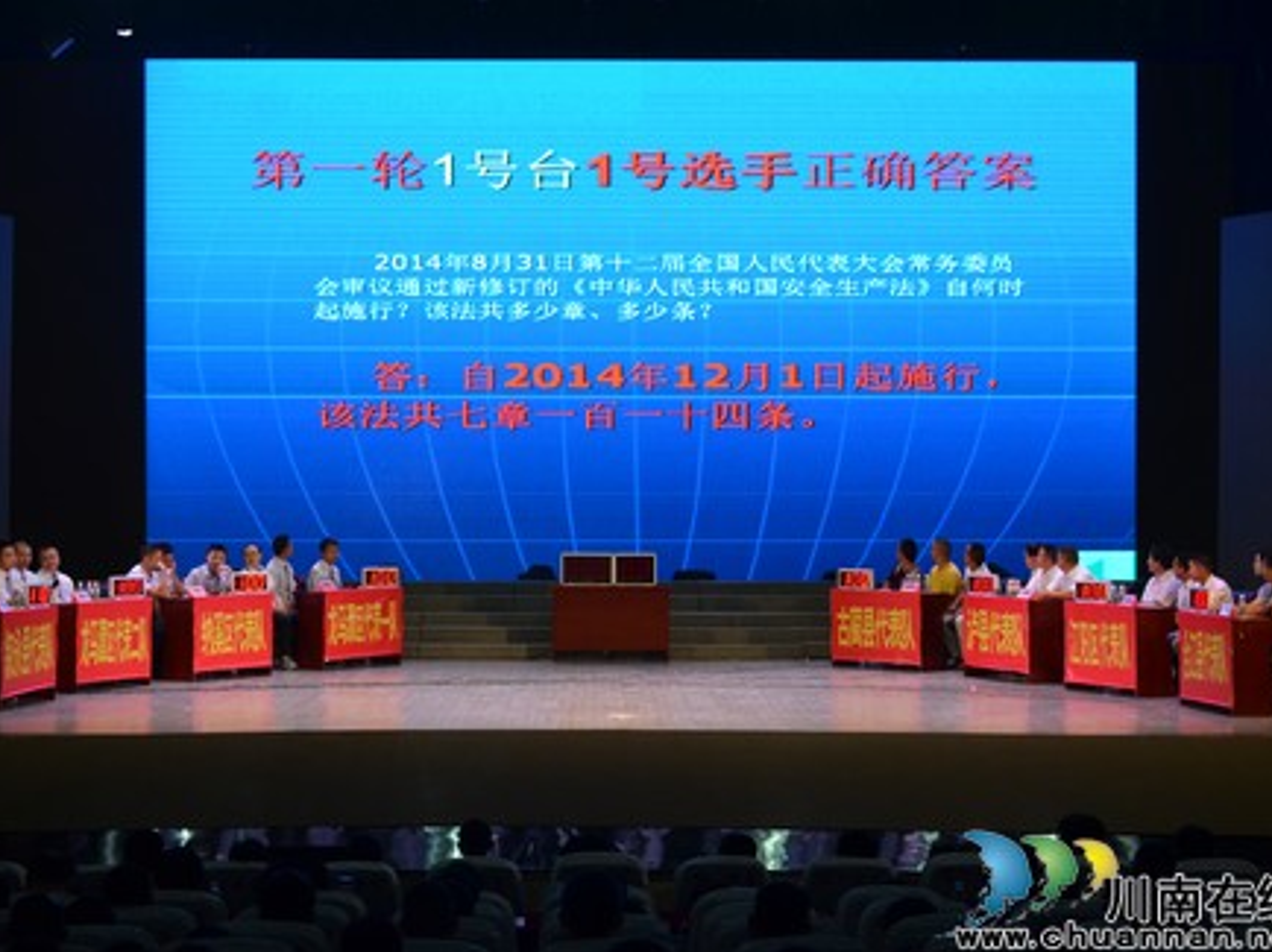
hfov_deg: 26.7
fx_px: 2681
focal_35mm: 73
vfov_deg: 20.1
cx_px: 610
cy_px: 479
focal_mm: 44
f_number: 4.8
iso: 640
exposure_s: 1/90
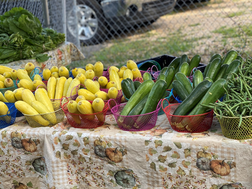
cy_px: 94
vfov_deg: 28.0
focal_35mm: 52
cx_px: 126
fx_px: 379
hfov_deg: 36.8
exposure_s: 1/144
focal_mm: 6
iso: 20
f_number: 2
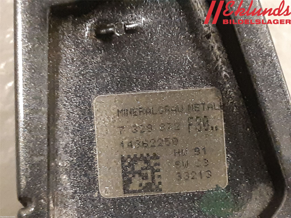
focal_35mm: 26
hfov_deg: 67.3
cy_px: 109
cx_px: 146
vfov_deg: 53.1
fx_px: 219
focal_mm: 3.93
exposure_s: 1/25
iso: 400
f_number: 1.7
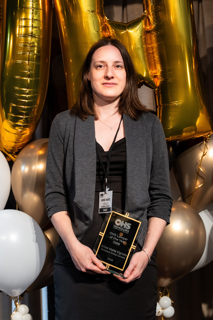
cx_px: 57
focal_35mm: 96
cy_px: 132
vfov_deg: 21.2
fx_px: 854
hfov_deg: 14.2
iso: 1250
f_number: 2.8
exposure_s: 1/200
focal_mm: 54.7
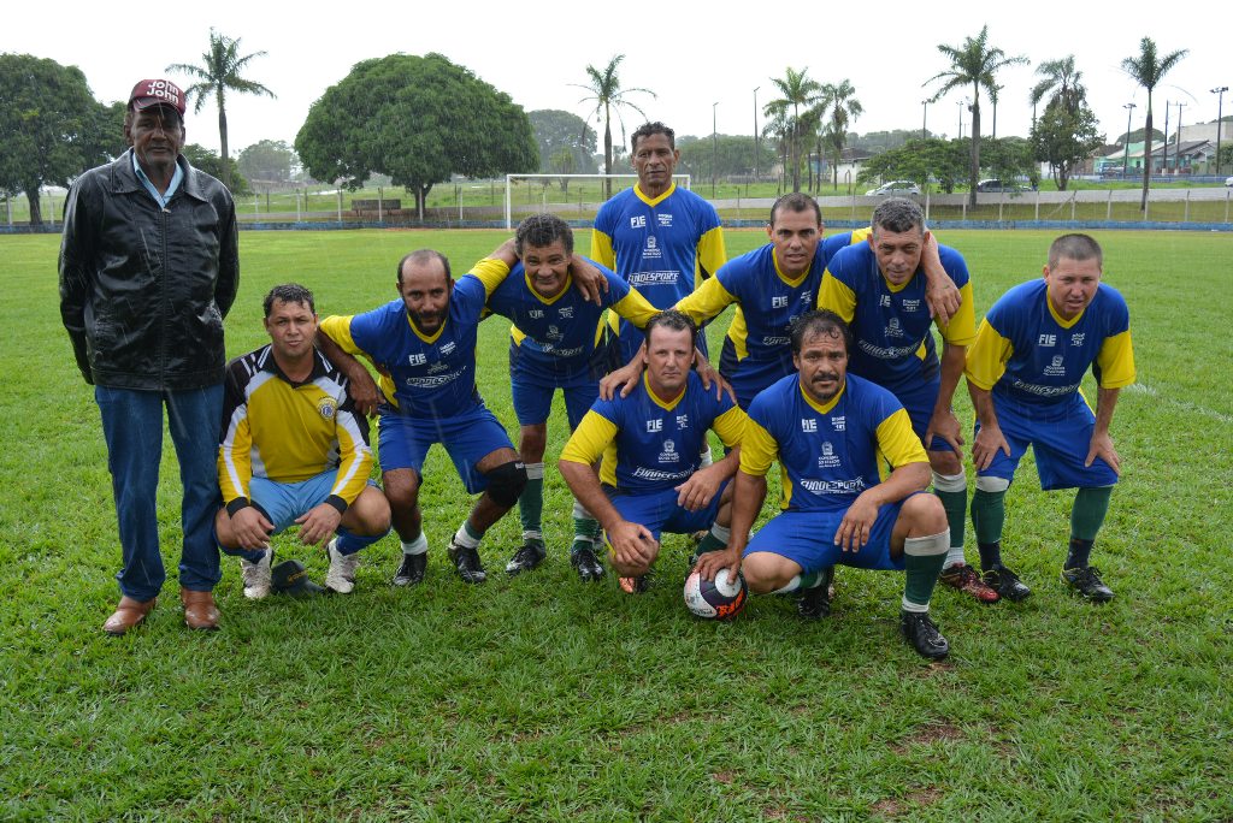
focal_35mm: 36
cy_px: 412
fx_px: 1234
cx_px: 616
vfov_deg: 36.9
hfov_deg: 53.1
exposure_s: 1/160
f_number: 6.3
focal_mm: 24
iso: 200
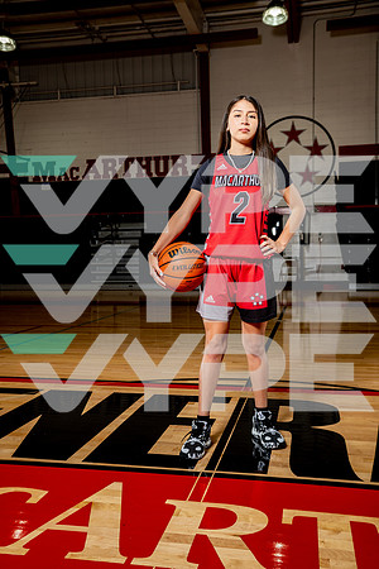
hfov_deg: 37.9
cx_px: 190
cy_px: 284
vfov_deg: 54.4
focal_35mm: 35
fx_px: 553
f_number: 6.3
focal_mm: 35
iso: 320
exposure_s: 1/250
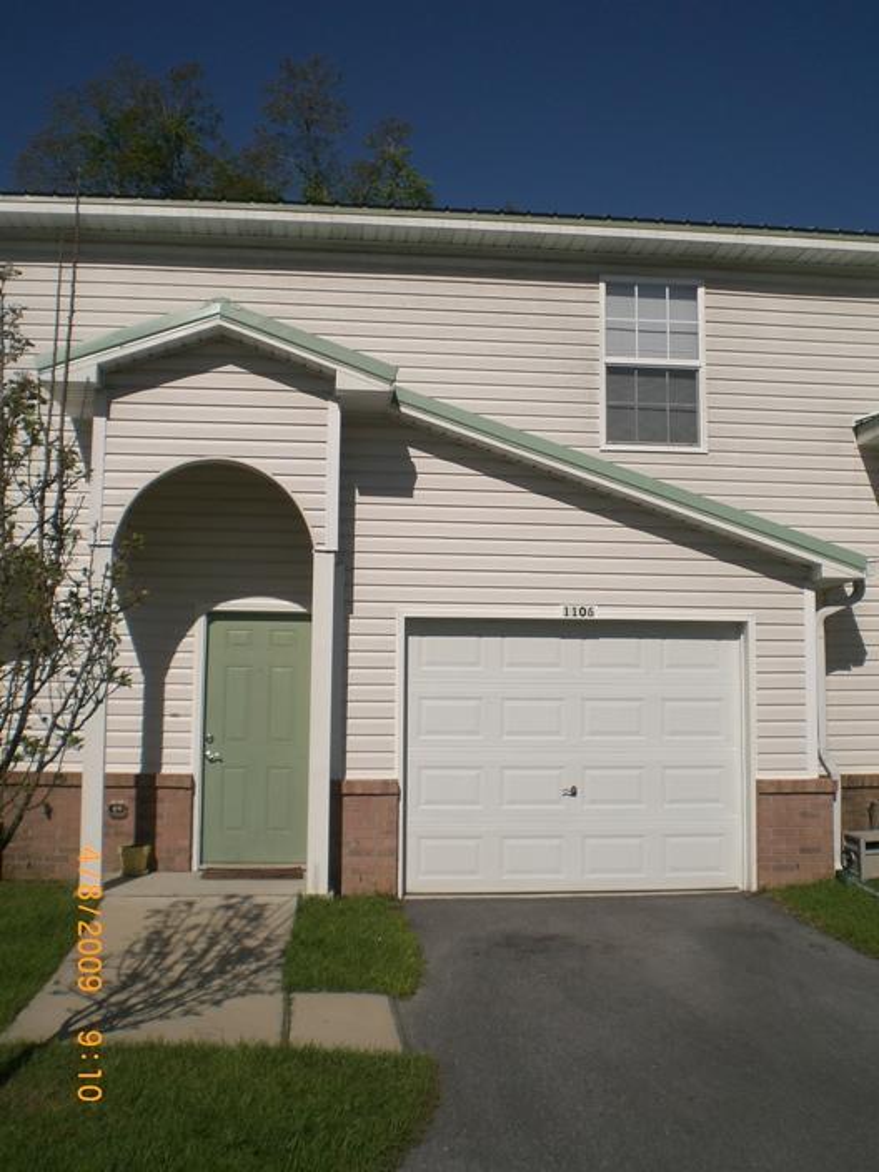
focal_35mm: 38
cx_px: 440
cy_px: 586
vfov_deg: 49.0
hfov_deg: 37.7
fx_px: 1287
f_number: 4.4
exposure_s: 1/1600
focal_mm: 6.3
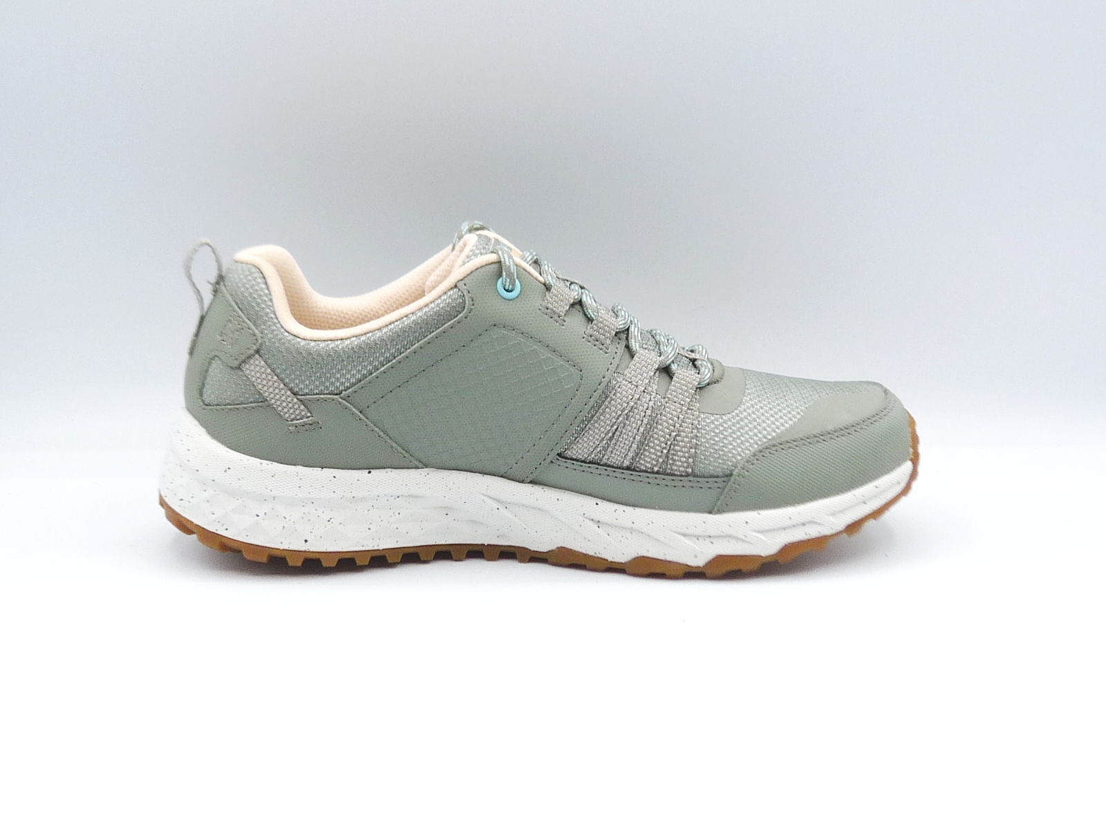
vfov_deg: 29.1
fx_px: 1598
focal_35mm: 50
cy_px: 415
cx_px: 553
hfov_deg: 38.2
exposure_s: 1/160
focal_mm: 5
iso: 100
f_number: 4
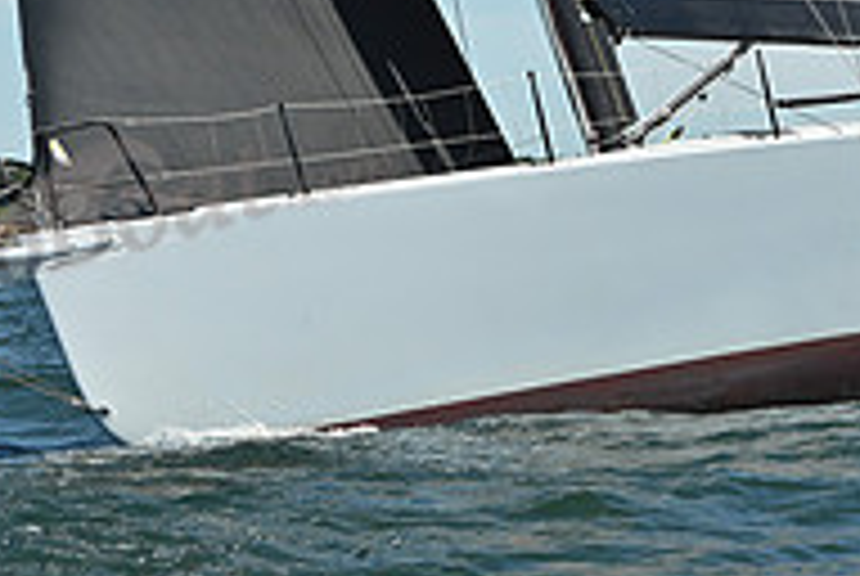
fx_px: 7249
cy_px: -65
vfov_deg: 4.5
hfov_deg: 6.8
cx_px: 630
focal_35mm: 303
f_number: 11
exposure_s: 1/800
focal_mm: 100
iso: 320
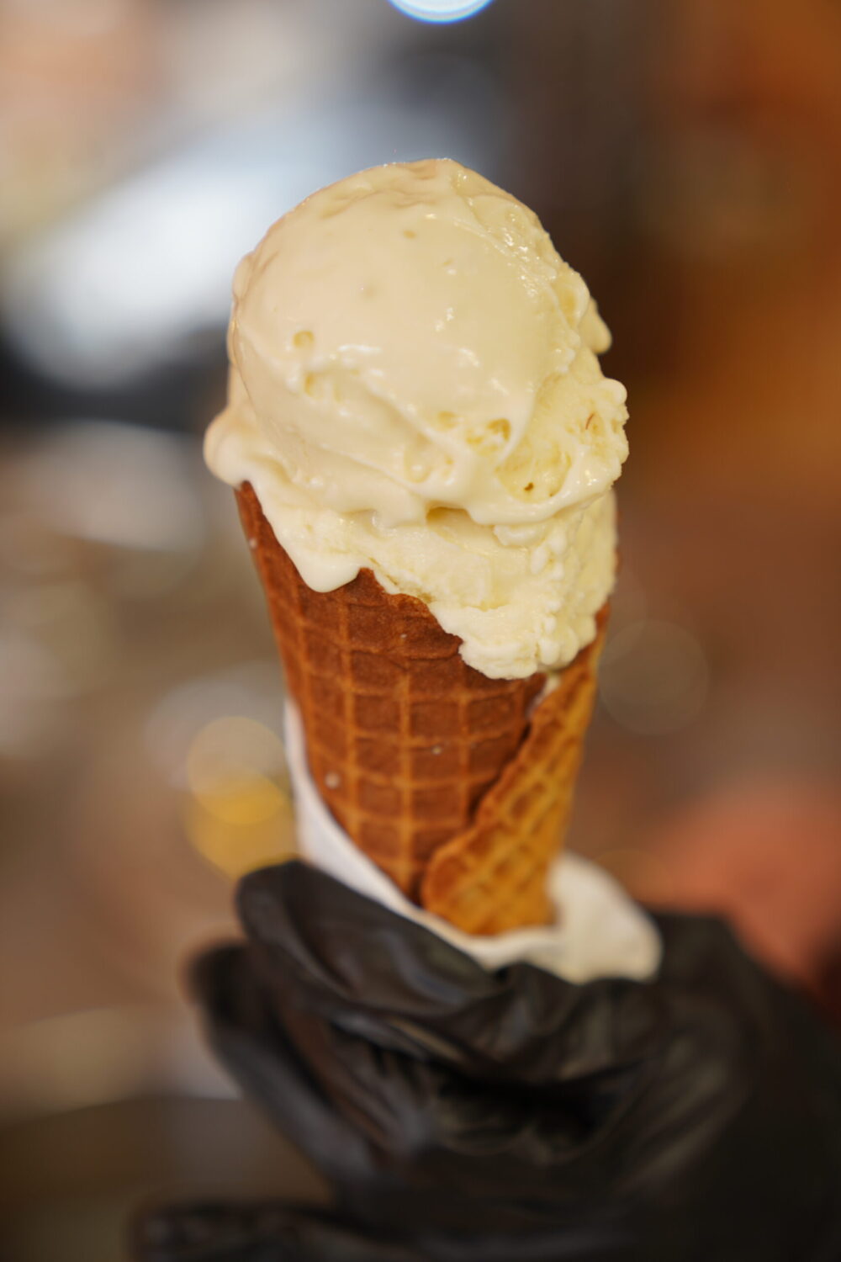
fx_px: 2453
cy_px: 631
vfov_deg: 28.8
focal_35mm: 70
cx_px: 420
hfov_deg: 19.5
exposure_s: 1/40
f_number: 2.8
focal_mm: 70
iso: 125
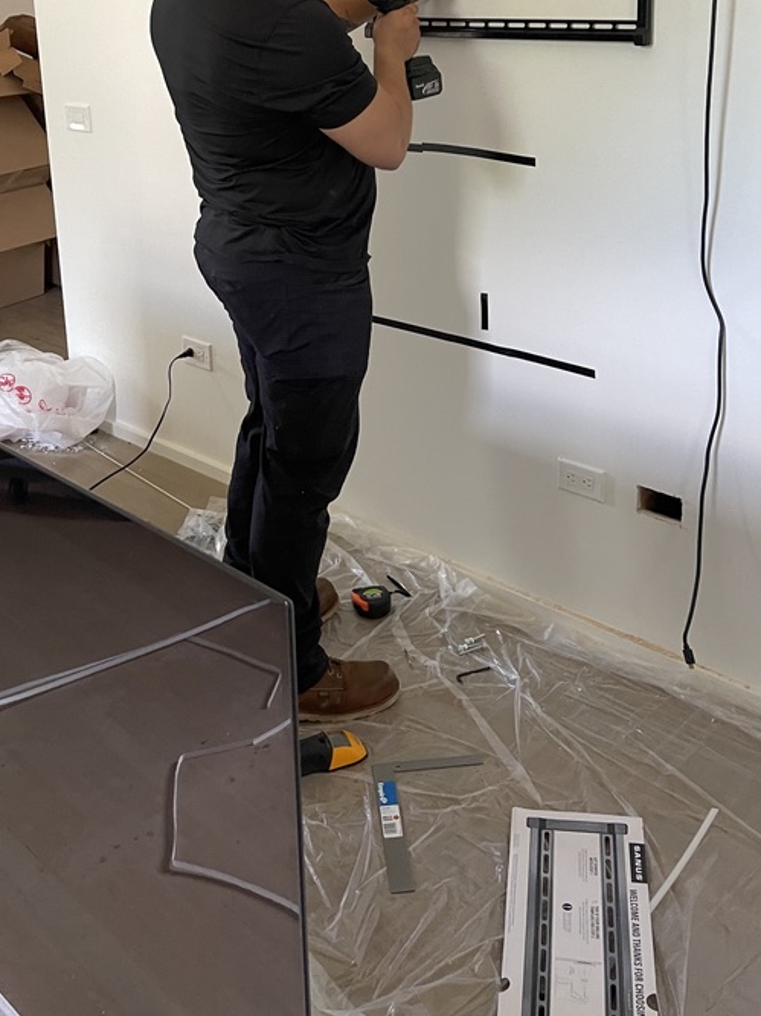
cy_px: 261
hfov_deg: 35.9
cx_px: 363
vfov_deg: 45.3
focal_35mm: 40
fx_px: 1173
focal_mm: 5.1
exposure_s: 1/60
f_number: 1.6
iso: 200
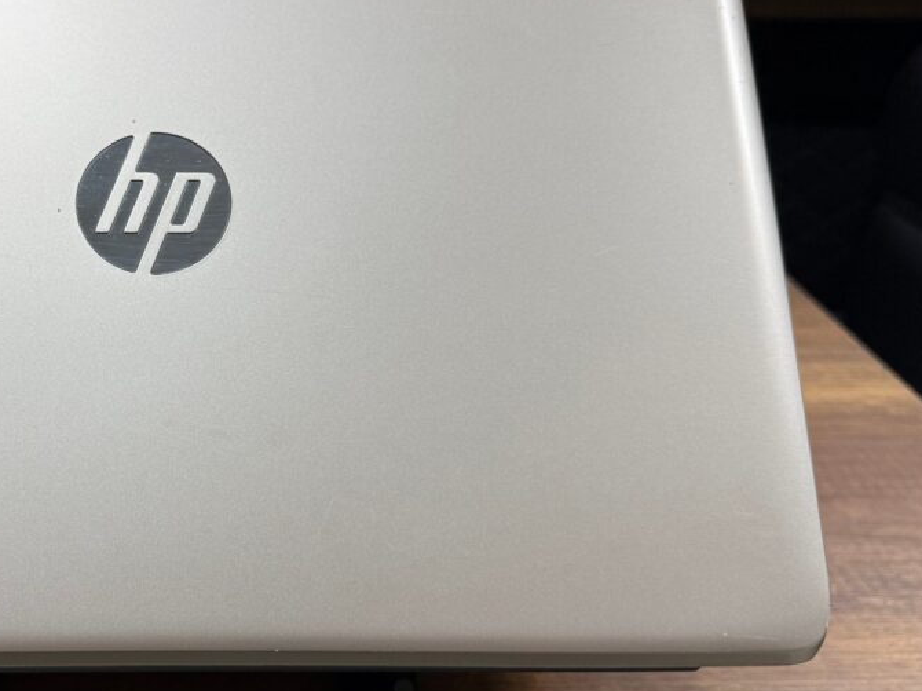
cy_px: 361
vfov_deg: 33.6
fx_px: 1145
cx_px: 212
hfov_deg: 42.3
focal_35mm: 43
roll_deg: -1.3
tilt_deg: -25.9
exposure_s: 1/100
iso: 100
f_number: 1.78
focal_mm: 6.76
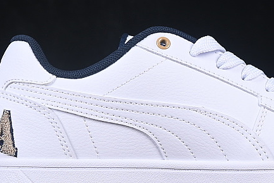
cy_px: 70
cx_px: 197
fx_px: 1424
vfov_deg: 7.3
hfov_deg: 11.0
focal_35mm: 187
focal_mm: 50
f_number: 8
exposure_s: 1/80
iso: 160
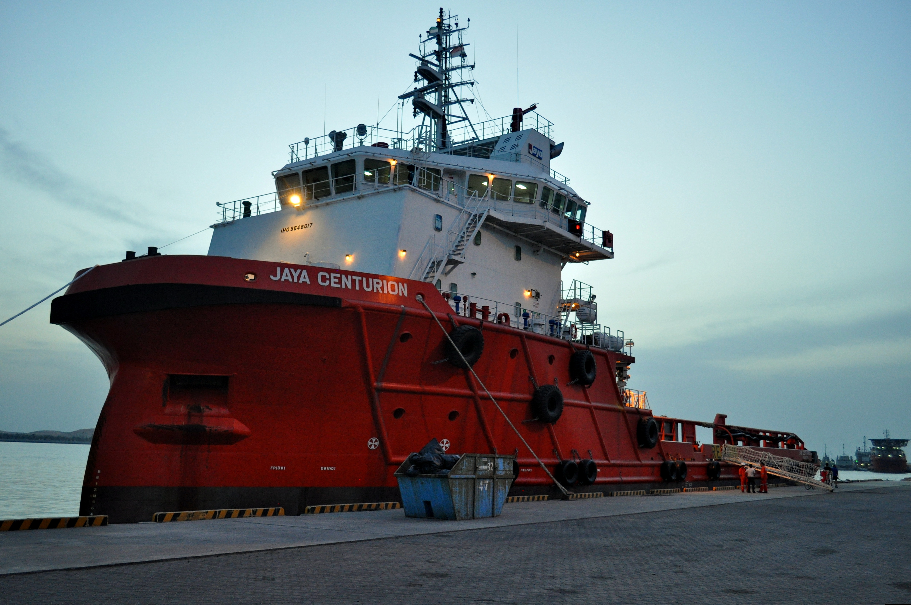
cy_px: 302
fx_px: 834
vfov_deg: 39.9
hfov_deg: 57.3
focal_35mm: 33
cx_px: 456
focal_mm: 22
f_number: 4
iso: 800
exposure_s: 1/40
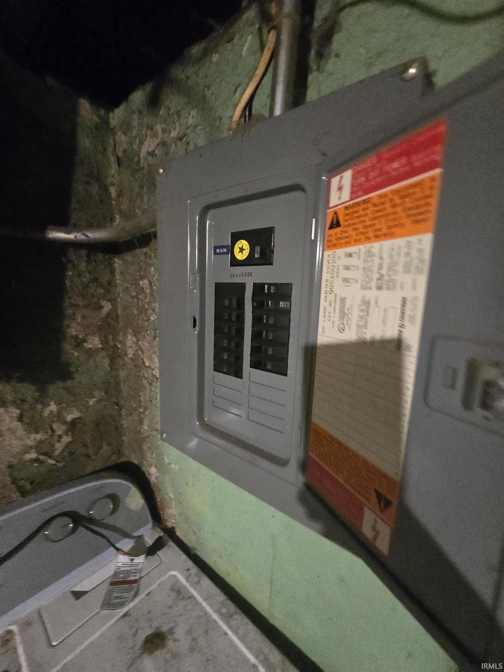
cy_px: 336
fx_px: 252
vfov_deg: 106.2
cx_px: 252
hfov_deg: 89.9
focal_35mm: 13
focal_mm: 2.2
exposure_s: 1/30
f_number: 2.2
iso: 1250
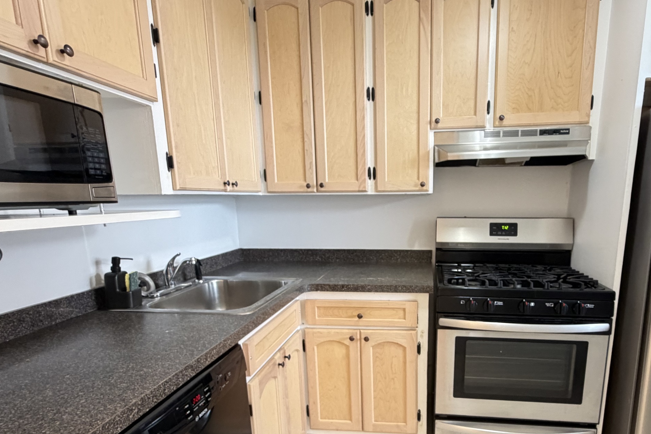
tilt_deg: -12.3
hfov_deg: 77.8
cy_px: 280
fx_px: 398
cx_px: 385
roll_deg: +0.5
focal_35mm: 22
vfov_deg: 56.3
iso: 400
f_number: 2.2
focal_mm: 2.22
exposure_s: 1/60
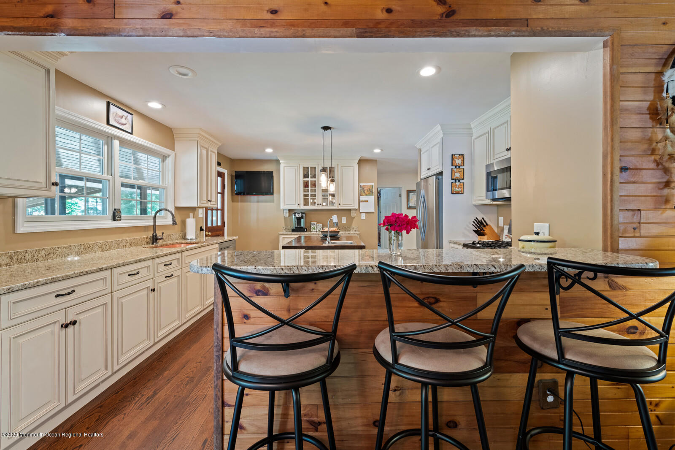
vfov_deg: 77.3
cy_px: 225
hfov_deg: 100.4
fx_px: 281
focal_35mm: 15
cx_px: 338
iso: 400
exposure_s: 1.6
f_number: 10
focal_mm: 15
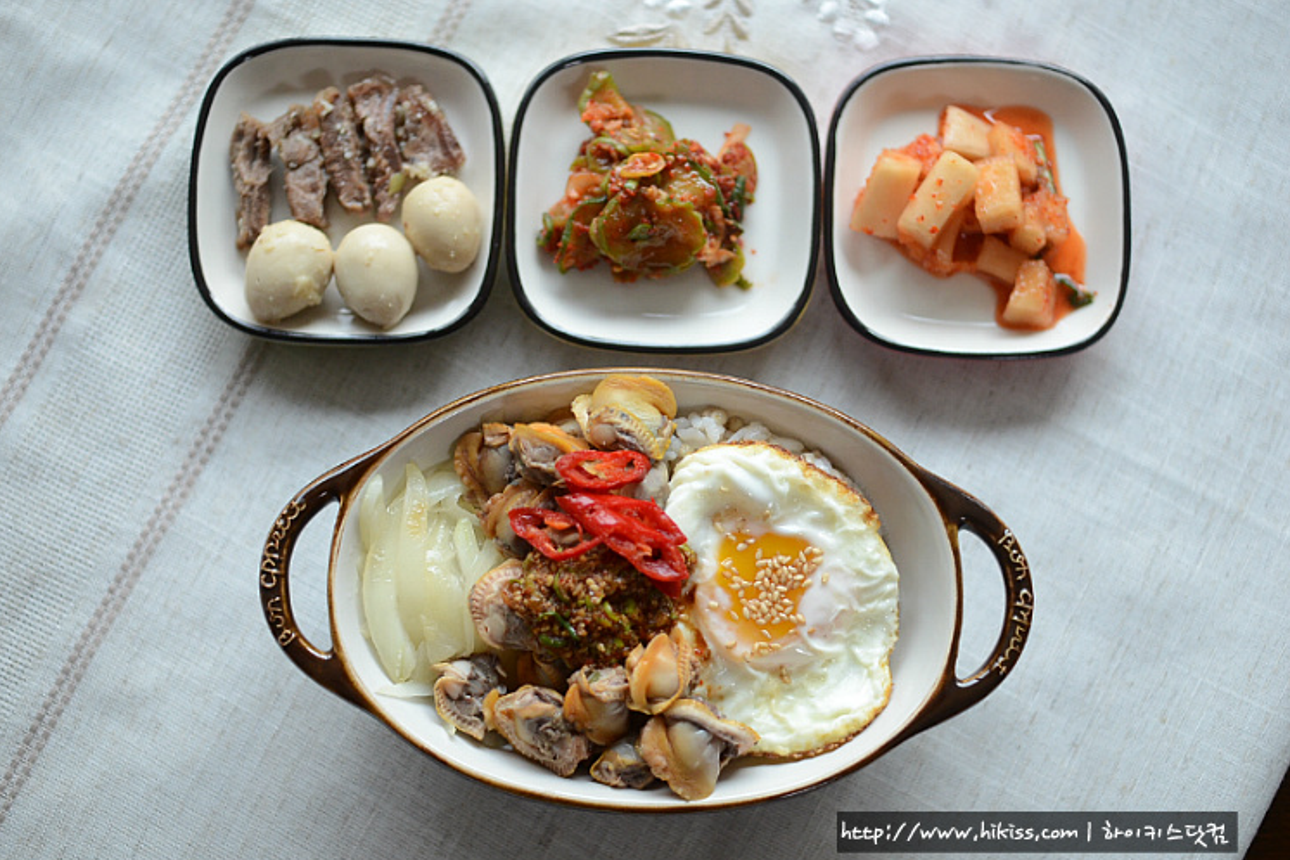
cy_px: 424
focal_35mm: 46
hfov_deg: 42.8
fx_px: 1648
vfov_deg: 29.2
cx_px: 638
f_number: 2.2
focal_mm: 30
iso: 1100
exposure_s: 1/1600
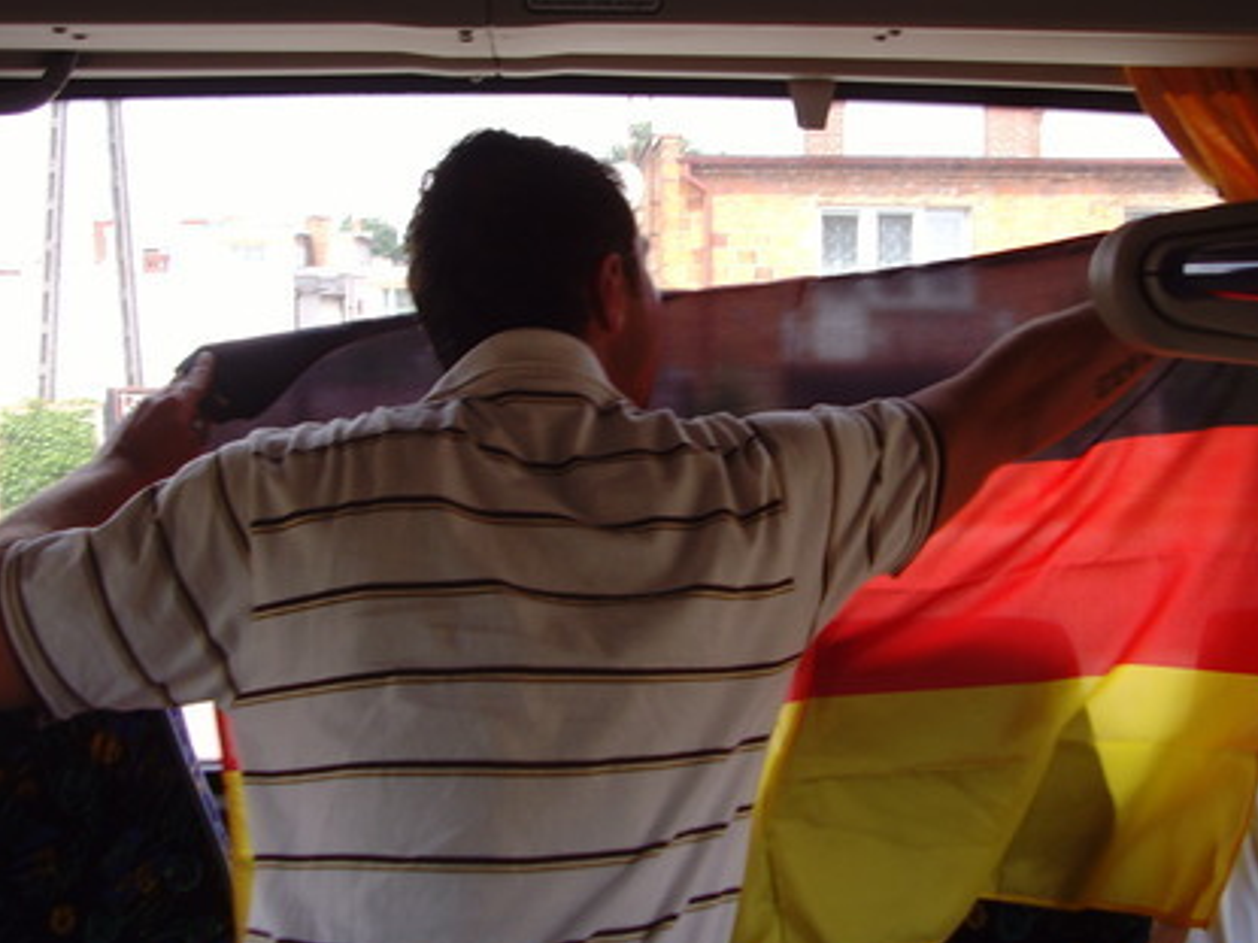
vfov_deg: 30.9
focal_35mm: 47
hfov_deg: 40.4
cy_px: 465
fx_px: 1708
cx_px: 703
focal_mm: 6.6
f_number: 3.5
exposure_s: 1/90
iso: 80
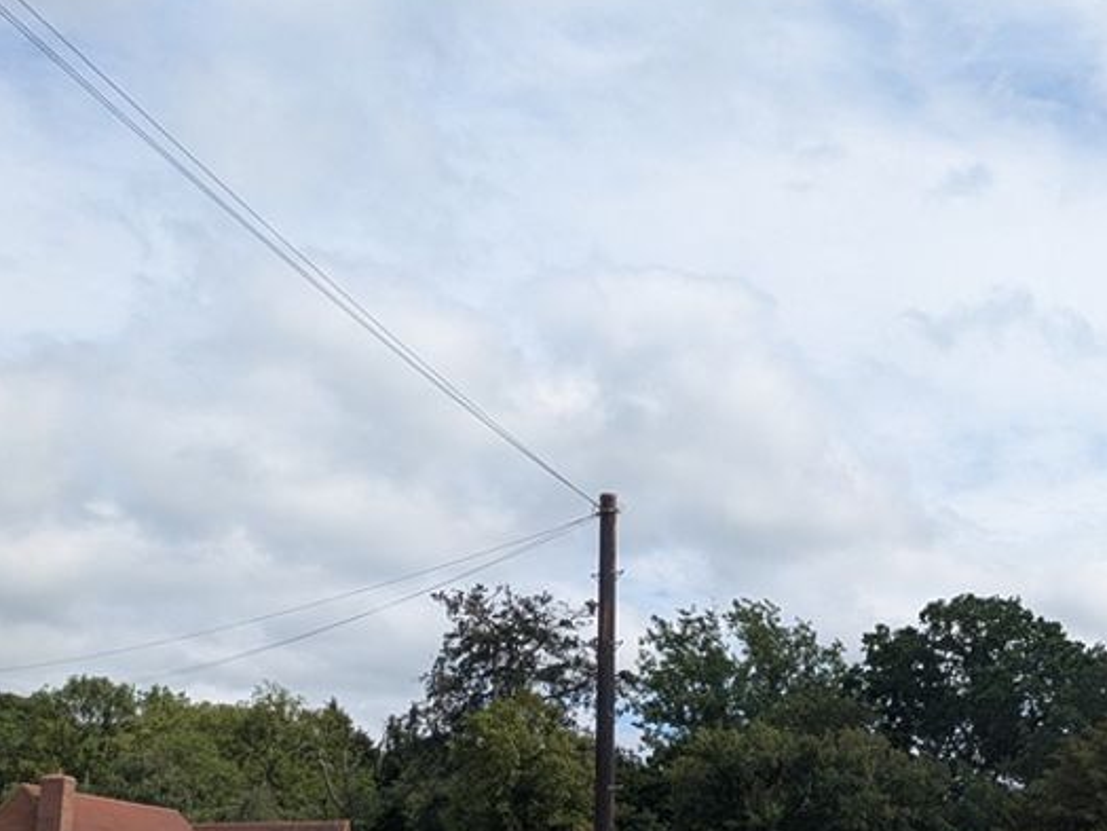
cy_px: 616
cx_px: 1134
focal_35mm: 53
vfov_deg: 27.2
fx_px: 1695
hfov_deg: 32.9
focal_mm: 5.43
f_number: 1.89
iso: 75
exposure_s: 1/3953
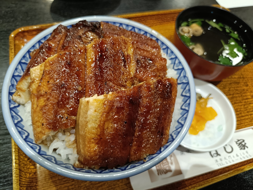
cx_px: 126
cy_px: 95
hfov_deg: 69.4
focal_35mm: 25
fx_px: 183
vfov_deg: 54.9
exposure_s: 1/50
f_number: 1.7
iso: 640
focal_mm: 4.7
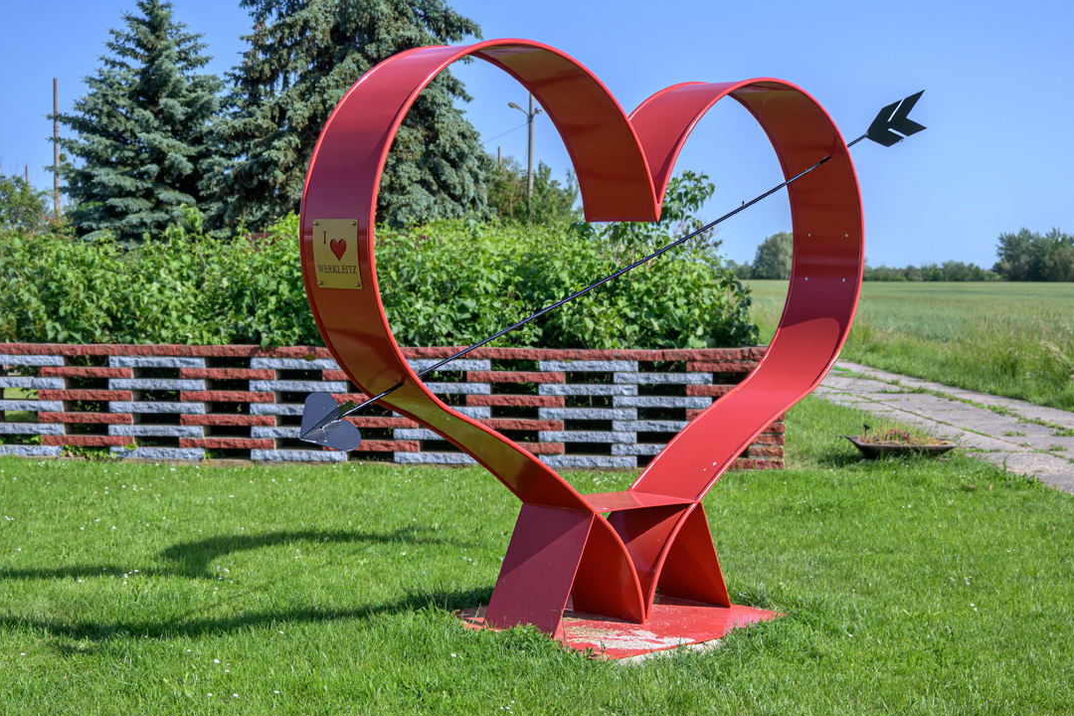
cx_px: 490
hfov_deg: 39.6
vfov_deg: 27.0
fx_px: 1492
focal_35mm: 50
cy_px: 395
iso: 200
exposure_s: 1/1500
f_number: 5.6
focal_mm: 30
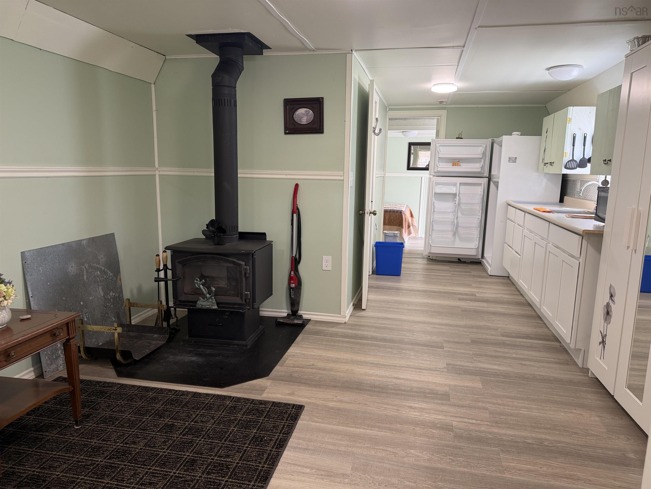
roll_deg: -1.0
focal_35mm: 24
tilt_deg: -9.5
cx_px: 326
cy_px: 244
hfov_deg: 71.6
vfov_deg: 56.8
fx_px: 451
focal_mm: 6.76
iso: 125
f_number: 1.78
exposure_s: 1/60
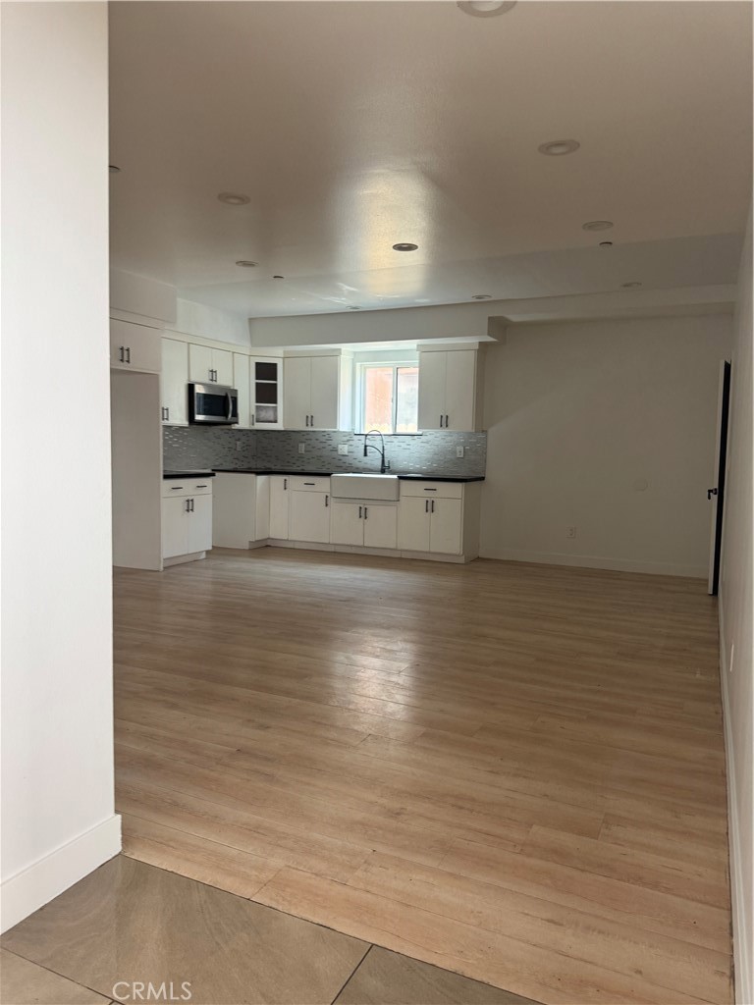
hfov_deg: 56.8
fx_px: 697
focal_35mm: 24
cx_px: 377
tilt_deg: -4.8
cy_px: 502
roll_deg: -1.2
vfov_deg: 71.6
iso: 160
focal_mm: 6.76
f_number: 1.78
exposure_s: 1/121
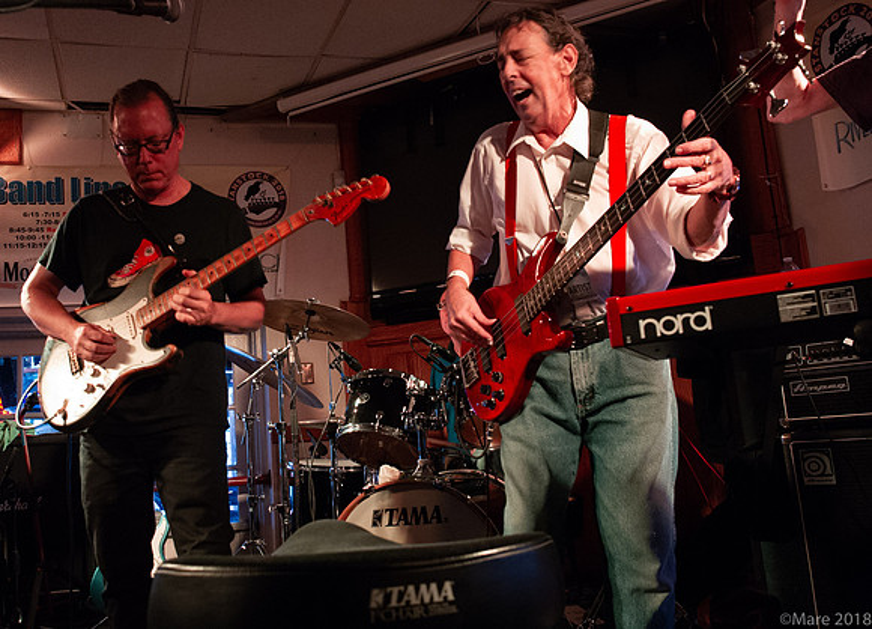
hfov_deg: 55.8
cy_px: 315
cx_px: 330
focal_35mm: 33
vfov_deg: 42.3
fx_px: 812
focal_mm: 27
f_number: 6.3
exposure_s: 1/60
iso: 6400
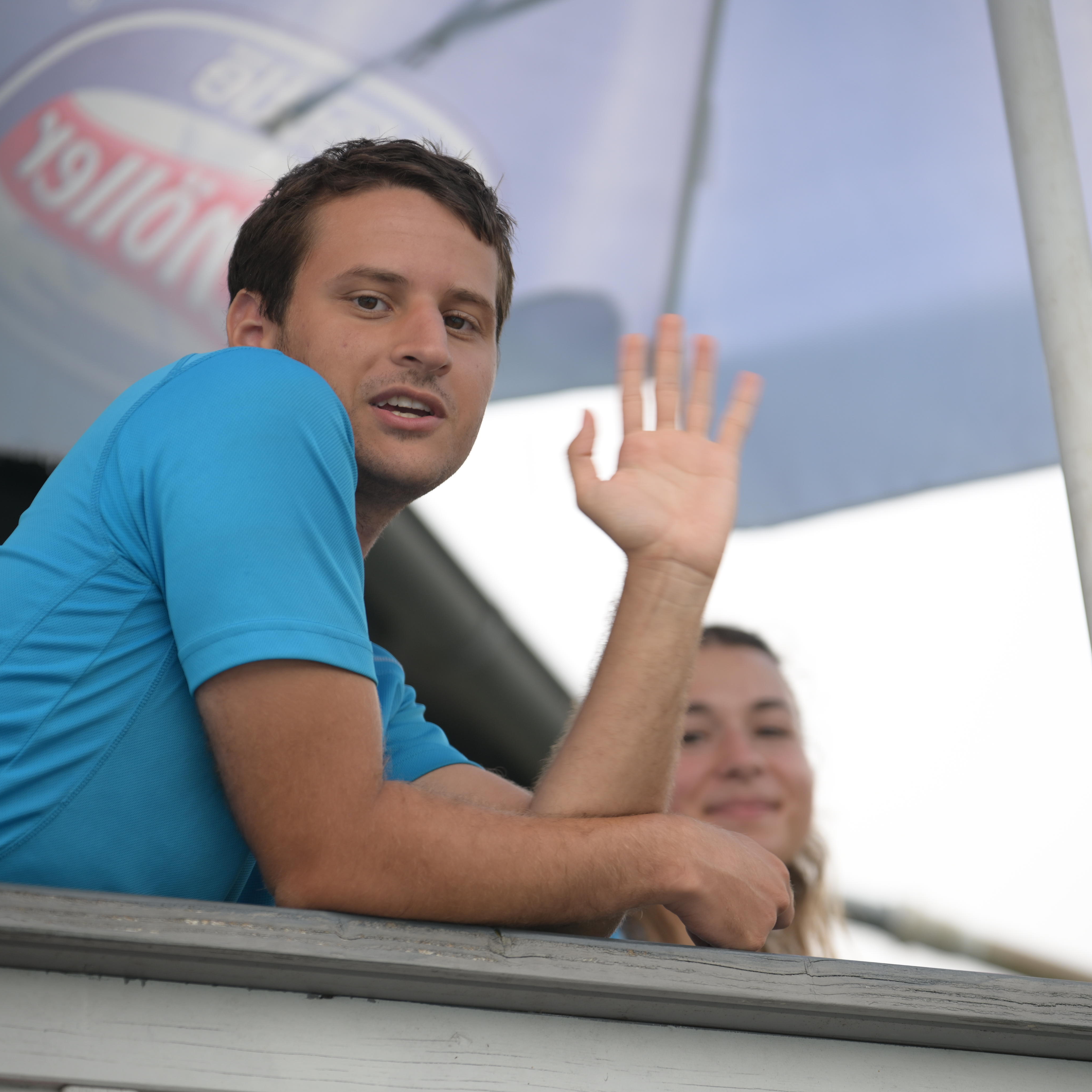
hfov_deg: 11.8
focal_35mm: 148
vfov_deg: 11.8
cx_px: 674
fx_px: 5282
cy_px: 546
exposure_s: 1/100
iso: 160
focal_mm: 116
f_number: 2.8
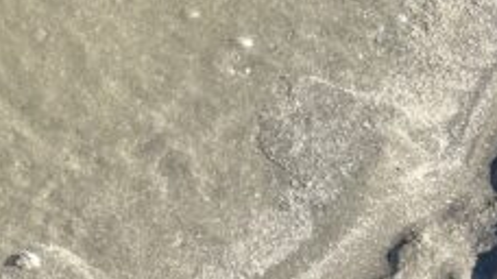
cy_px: -87
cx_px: -355
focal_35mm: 127
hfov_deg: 15.0
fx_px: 1673
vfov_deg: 9.4
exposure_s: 1/1698
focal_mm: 5.7
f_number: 1.5
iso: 50
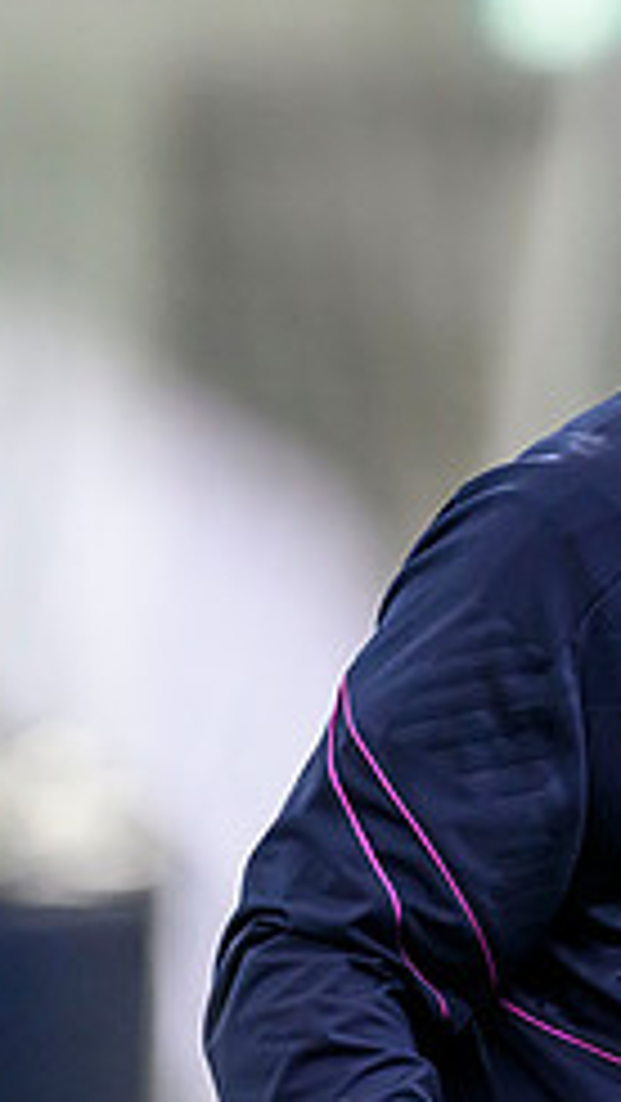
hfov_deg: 1.0
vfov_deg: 1.8
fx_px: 34741
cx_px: 1247
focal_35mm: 1188
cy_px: 556
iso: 5000
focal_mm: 400
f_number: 3.5
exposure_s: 1/1600
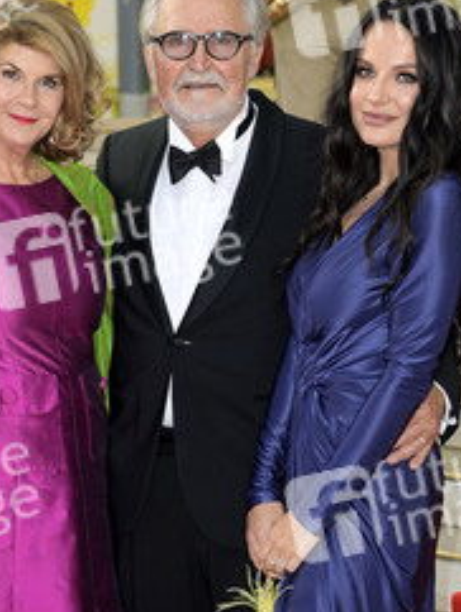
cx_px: 185
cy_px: 377
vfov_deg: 13.5
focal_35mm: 146
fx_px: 2588
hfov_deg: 10.2
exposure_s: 1/250
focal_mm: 92
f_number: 5.6
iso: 400
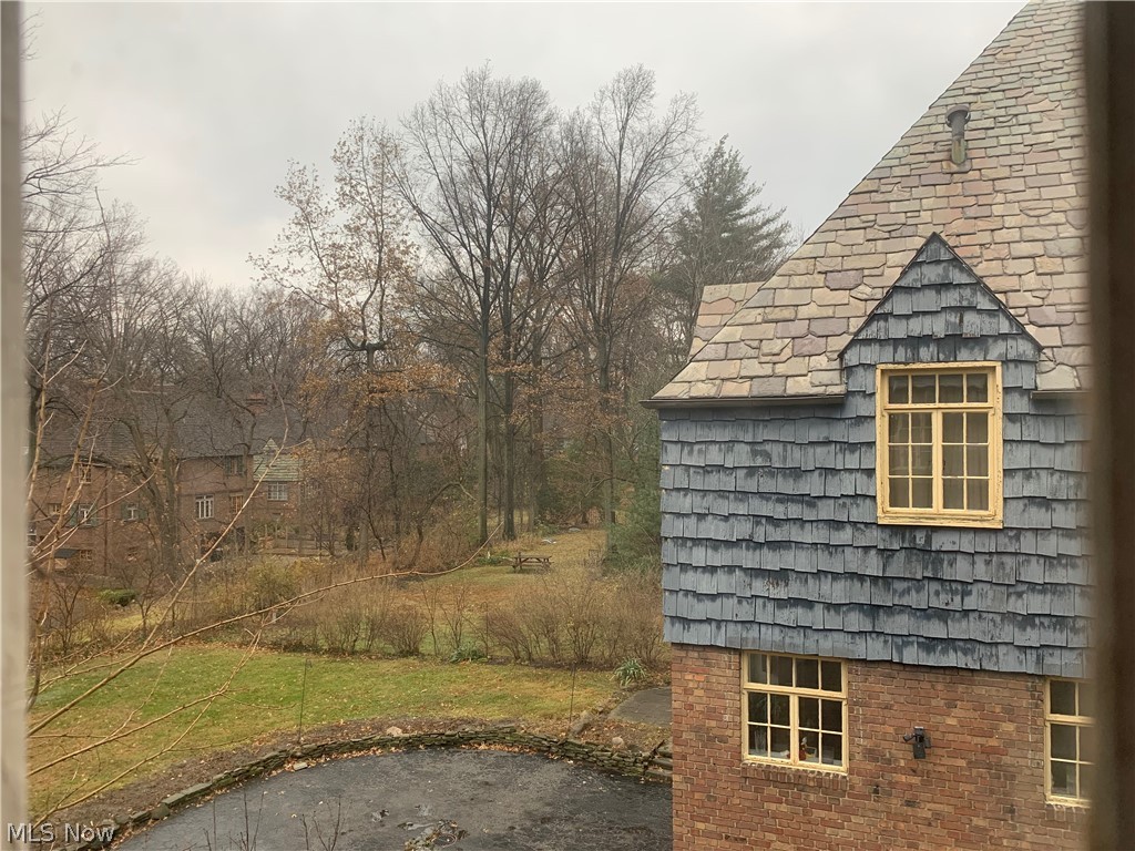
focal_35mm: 26
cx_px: 568
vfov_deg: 53.1
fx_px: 852
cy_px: 426
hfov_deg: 67.3
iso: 64
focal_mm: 4.25
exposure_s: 1/121
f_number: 1.8
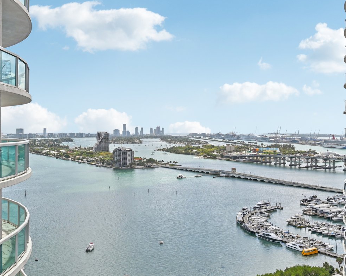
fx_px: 399
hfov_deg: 46.8
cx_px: 166
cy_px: 137
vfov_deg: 38.2
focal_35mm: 39
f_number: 8
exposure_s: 1/640
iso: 100
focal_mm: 20
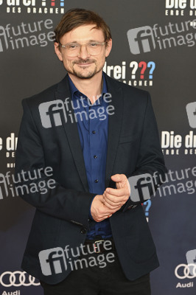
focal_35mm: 98
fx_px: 802
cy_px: 148
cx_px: 98
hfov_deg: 13.9
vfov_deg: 20.8
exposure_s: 1/160
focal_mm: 98
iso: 1250
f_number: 6.3
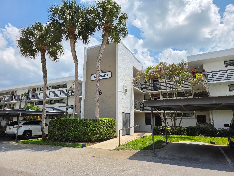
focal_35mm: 23
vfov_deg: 58.9
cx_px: 117
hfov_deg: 73.9
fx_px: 155
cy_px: 88
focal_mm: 5.4
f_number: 1.8
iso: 80
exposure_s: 1/7071
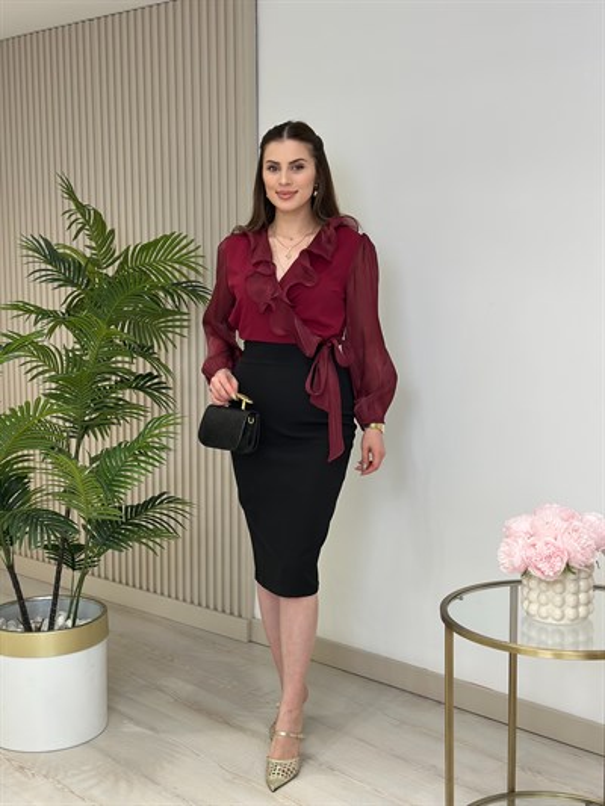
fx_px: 1118
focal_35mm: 48
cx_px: 302
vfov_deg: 39.6
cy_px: 403
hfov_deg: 30.3
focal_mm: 6.86
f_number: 1.78
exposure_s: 1/216
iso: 80
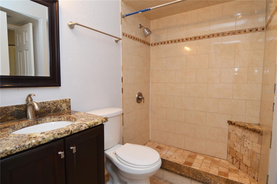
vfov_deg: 67.3
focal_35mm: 18
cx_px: 138
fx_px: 138
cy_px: 92
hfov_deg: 90.1
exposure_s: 1/60
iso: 450
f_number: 4
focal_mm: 12
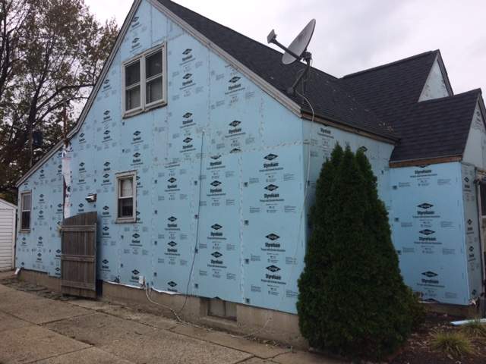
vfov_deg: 48.2
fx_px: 407
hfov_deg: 61.7
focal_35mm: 29
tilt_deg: +3.5
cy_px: 182
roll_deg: +2.1
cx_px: 243
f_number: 2.2
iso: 32
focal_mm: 4.15
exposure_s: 1/933
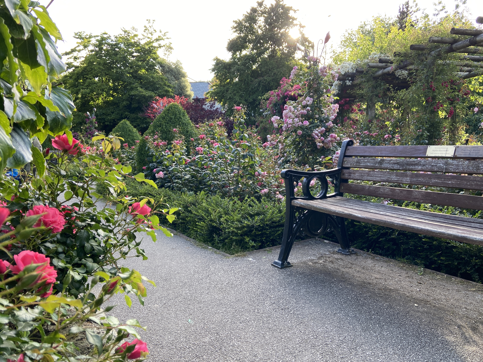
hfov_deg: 67.3
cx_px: 242
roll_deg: -0.2
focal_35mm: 26
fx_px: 363
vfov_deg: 53.1
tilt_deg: -4.0
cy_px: 181
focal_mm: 4.25
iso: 32
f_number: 1.8
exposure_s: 1/194
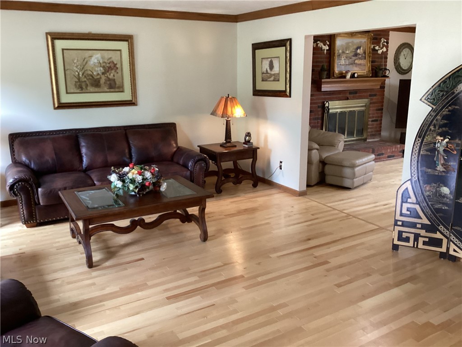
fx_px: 414
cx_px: 231
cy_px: 174
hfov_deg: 58.4
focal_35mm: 31
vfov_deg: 45.4
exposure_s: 1/50
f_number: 2.4
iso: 200
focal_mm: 3.3
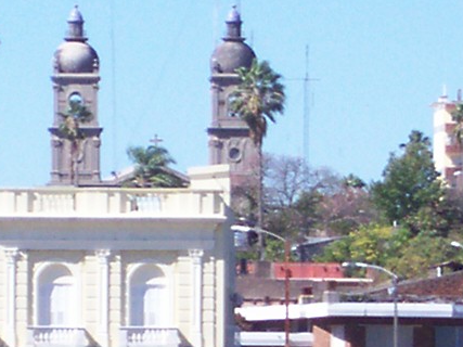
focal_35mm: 551
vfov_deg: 2.7
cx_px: -82
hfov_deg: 3.6
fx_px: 7368
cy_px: 197
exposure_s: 1/436
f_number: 4.6
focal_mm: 16.8
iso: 80
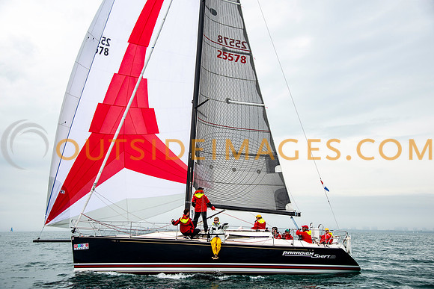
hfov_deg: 50.0
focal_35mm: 39
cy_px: 144
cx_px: 217
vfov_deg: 34.6
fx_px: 466
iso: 250
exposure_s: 1/1000
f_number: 5
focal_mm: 38
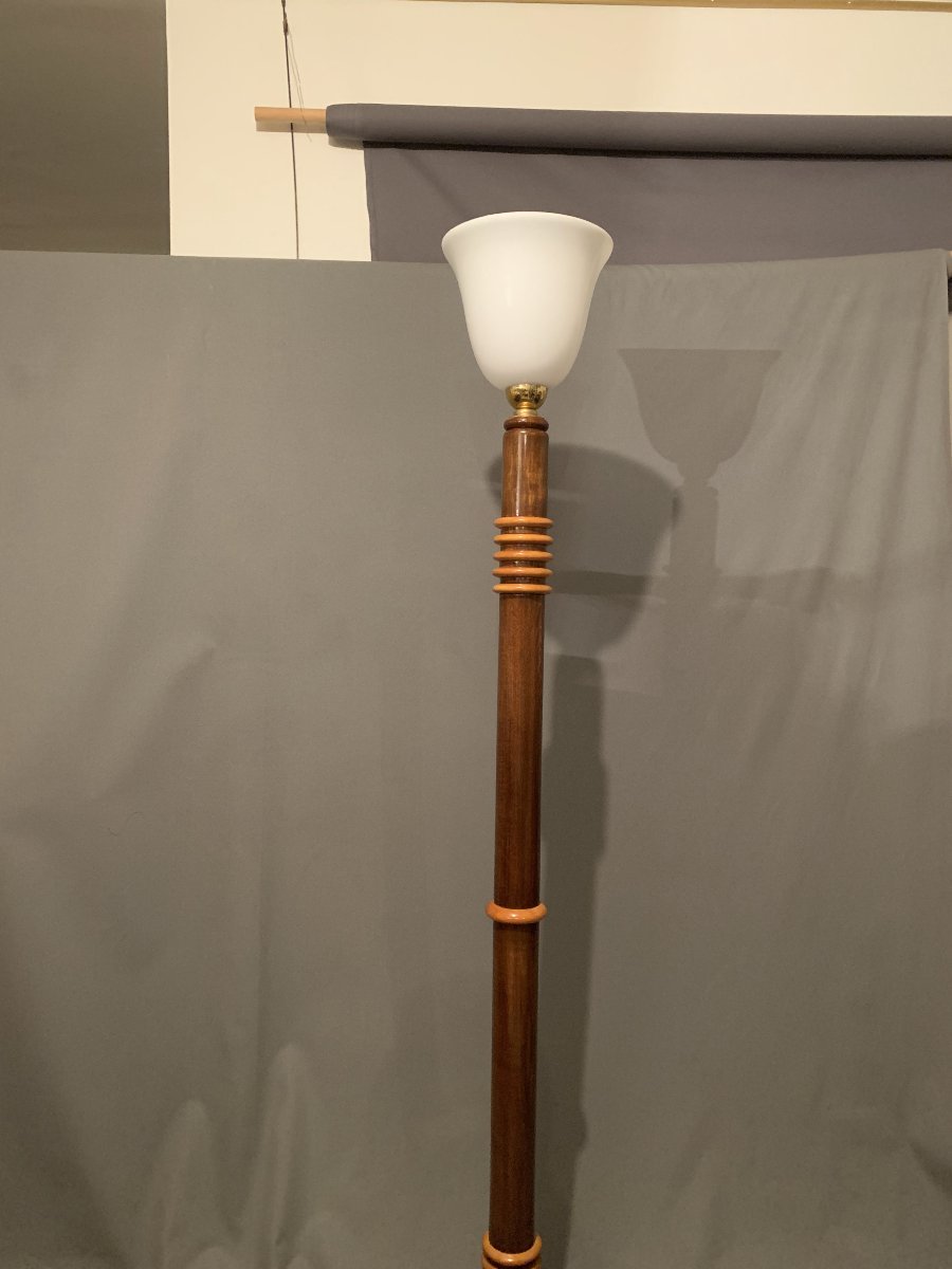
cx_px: 476
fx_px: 953
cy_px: 634
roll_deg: +0.5
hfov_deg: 53.1
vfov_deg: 67.3
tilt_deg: -0.5
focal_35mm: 26
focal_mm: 4.25
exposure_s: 1/25
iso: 500
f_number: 1.8
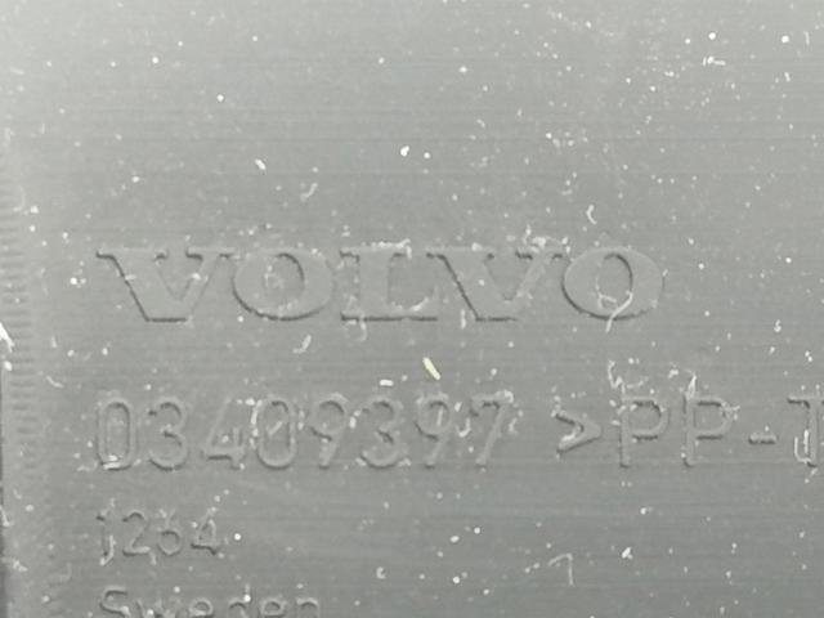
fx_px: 3118
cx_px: 412
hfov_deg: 15.1
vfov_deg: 11.3
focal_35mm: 131
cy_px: 309
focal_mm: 5.4
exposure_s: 1/25.7
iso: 500
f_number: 1.8
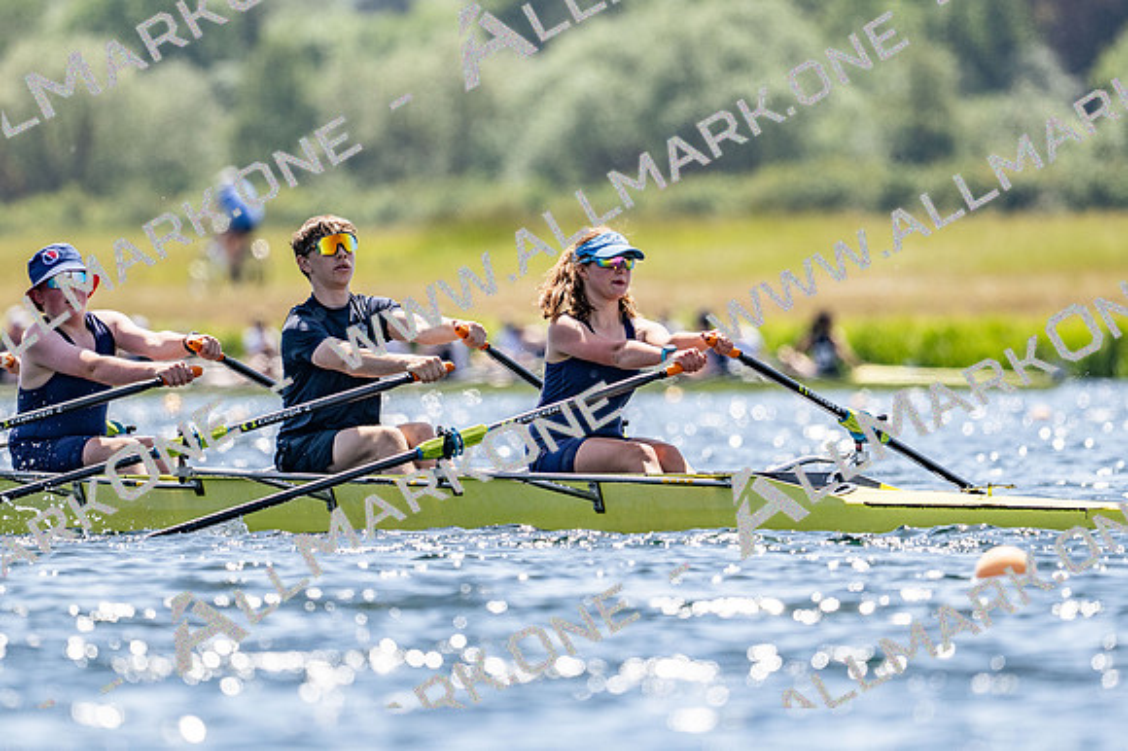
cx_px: 564
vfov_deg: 2.3
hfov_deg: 3.4
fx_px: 18789
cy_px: 376
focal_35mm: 600
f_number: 4.5
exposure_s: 1/2500
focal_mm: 400
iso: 220
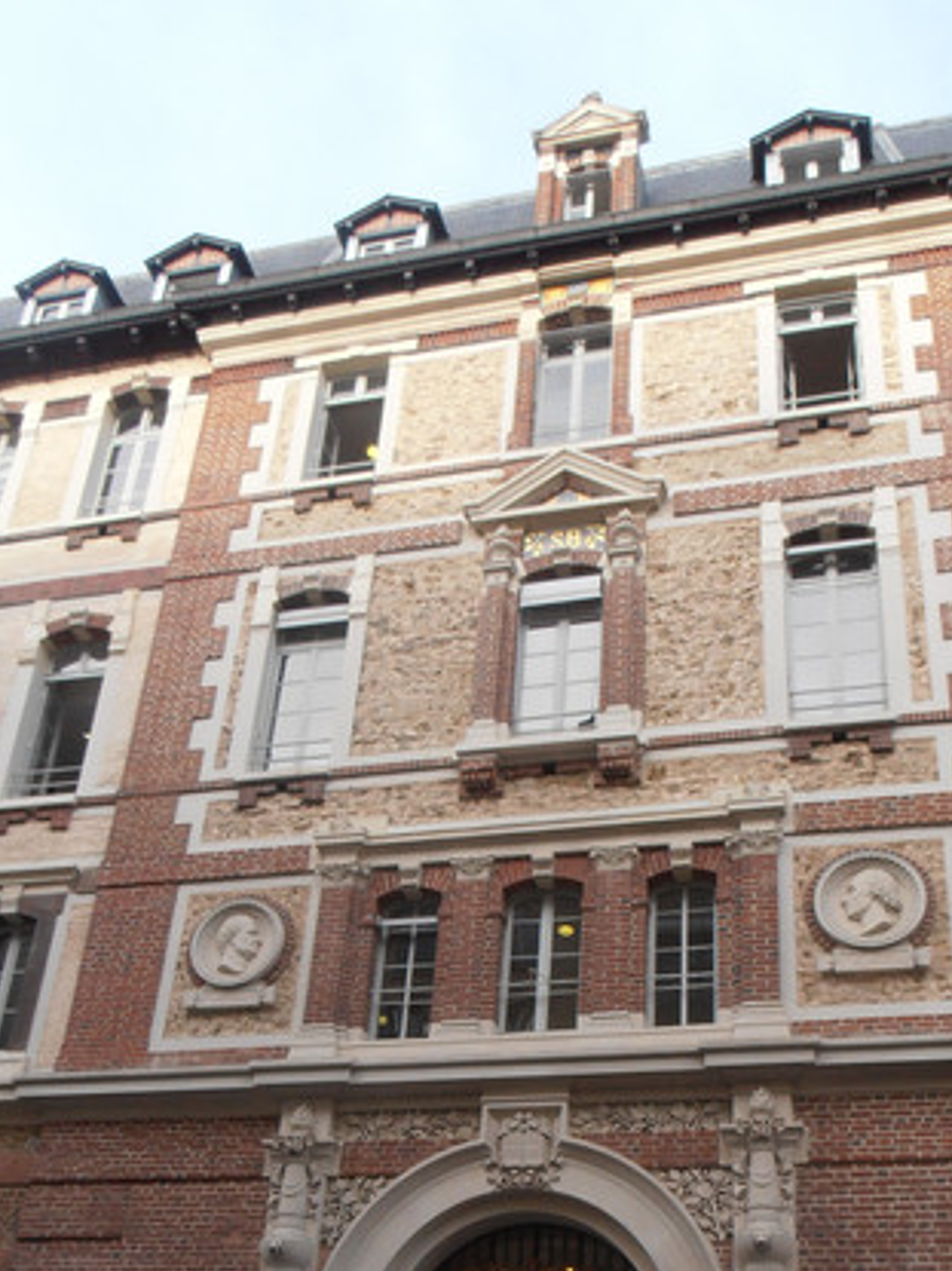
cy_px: 968
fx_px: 1357
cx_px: 539
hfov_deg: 38.6
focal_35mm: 37
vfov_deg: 48.1
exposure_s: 1/250
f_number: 3
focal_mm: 4.2
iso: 80
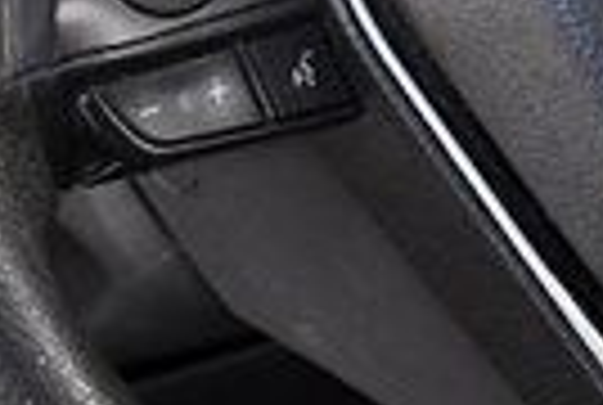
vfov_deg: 4.6
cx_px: 810
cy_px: -209
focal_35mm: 297
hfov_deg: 6.9
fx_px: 4986
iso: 2500
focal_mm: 26
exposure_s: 1/200
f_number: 4.5
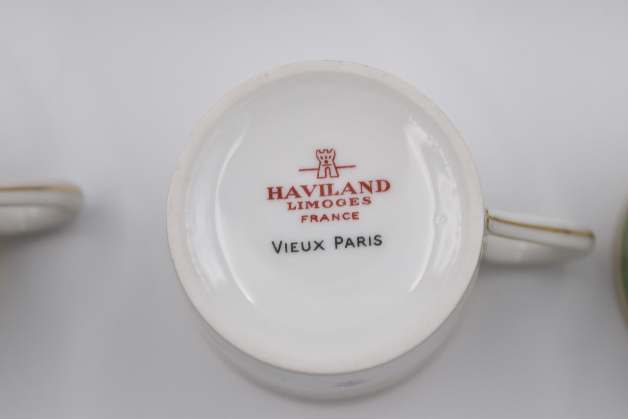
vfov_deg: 17.5
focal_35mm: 78
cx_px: 314
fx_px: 1361
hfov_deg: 26.0
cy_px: 210
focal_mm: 52
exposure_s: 1/125
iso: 160
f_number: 5.6
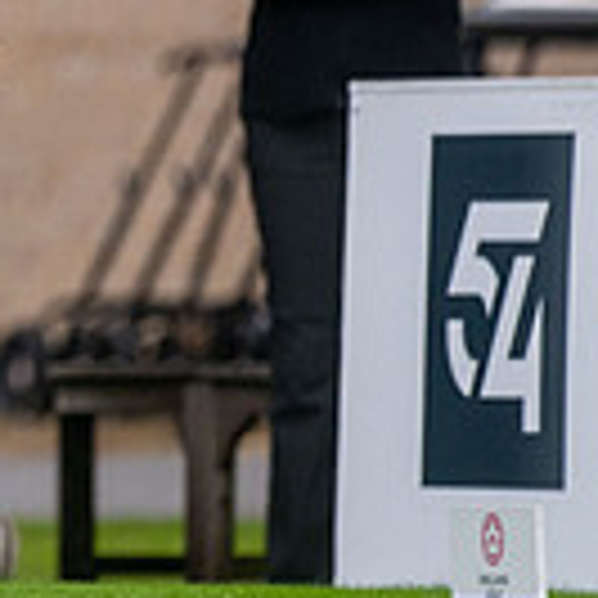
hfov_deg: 1.6
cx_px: -688
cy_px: -65
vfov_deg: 1.6
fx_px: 21734
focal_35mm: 1112
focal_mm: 300
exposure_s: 1/1600
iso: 640
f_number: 4
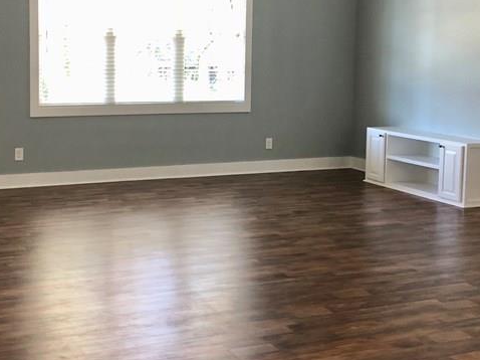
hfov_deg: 32.1
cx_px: 199
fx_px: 832
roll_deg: -0.9
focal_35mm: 60
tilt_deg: -4.7
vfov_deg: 24.3
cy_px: 125
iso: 50
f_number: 1.8
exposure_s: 1/15
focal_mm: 3.99
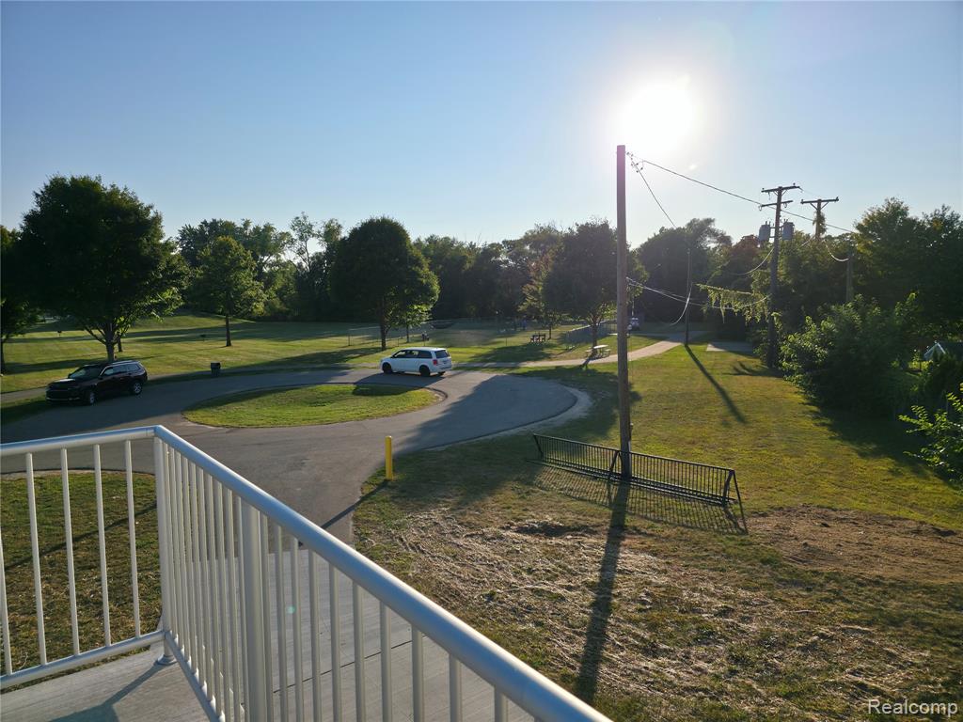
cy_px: 361
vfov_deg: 58.9
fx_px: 640
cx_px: 482
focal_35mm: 23
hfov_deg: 73.9
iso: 25
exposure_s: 1/3818
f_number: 1.7
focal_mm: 6.3
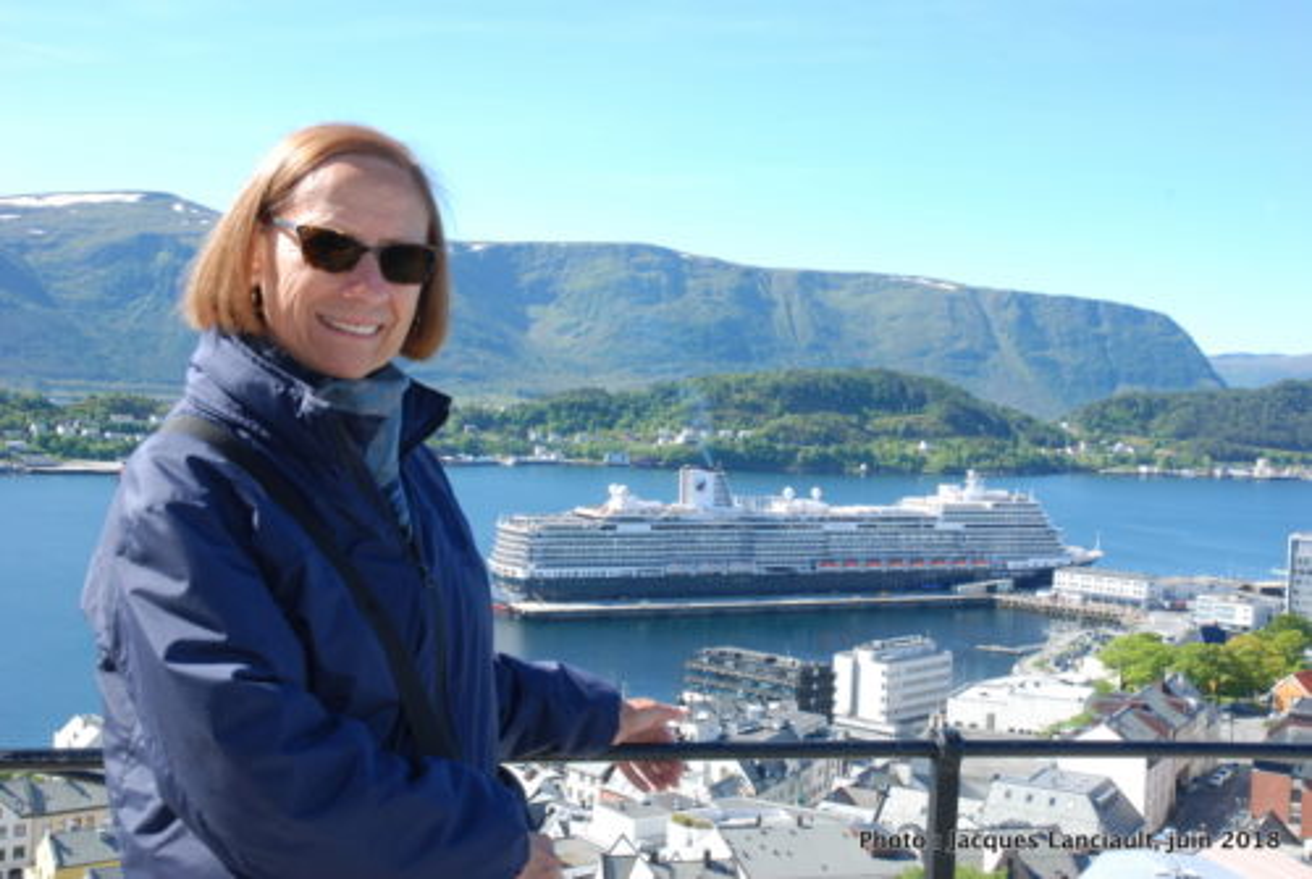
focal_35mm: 44
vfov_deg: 30.9
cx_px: 656
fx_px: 1588
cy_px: 440
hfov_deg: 44.9
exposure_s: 1/25
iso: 100
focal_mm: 29
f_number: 16
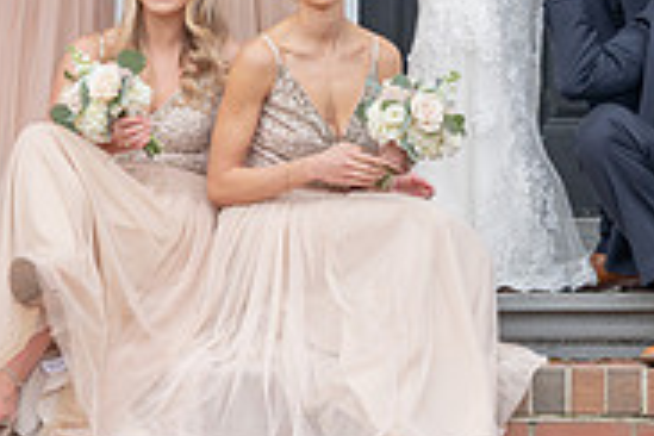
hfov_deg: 8.0
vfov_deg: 5.3
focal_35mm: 257
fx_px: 4668
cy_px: -238
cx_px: 622
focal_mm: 72
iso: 320
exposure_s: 1/250
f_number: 5.6
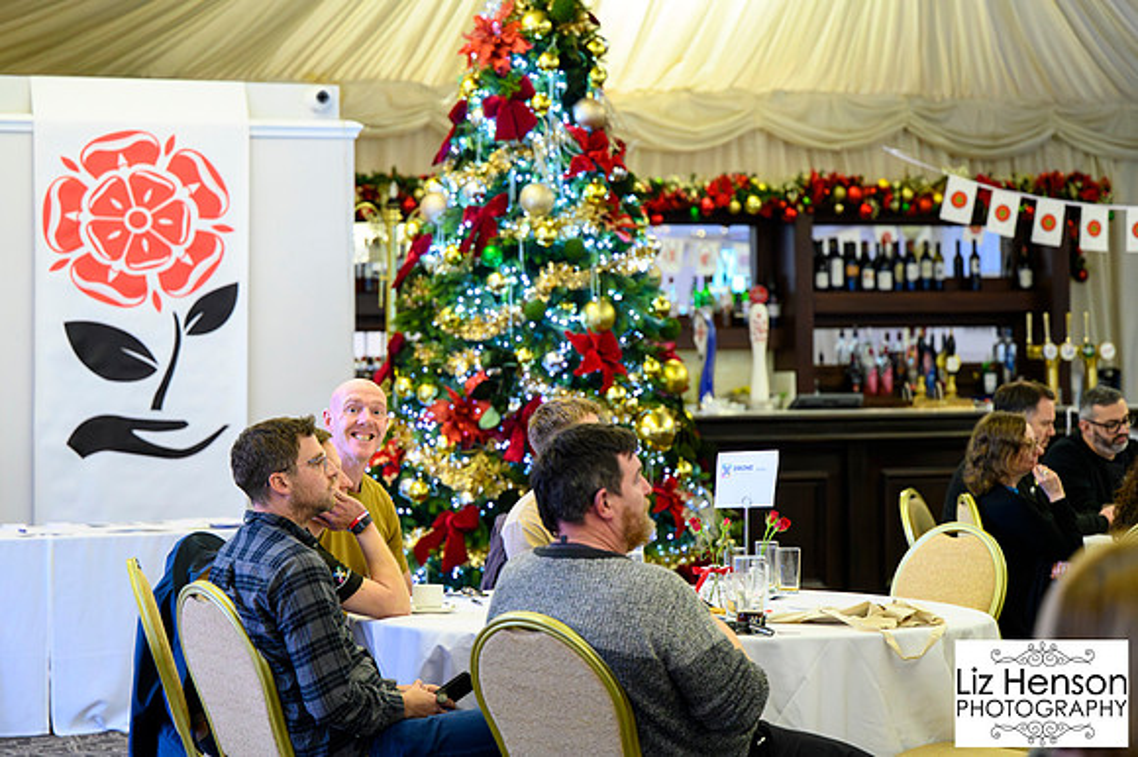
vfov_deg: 14.7
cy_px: 367
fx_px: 2940
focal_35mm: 93
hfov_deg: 21.9
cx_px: 540
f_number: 2.8
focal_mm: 86
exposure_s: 1/200
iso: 12800
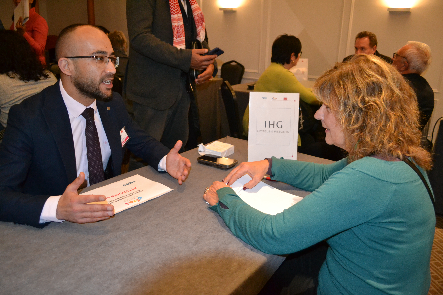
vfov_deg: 47.9
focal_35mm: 27
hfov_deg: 67.4
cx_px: 222
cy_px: 148
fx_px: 332
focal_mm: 18
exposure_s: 1/160
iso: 2500
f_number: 3.5
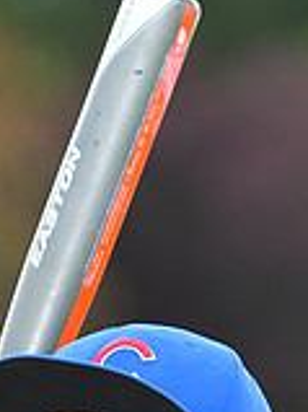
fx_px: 8339
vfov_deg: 2.8
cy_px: 570
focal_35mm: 702
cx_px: 124
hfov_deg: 2.1
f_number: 5
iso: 400
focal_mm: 200
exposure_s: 1/400
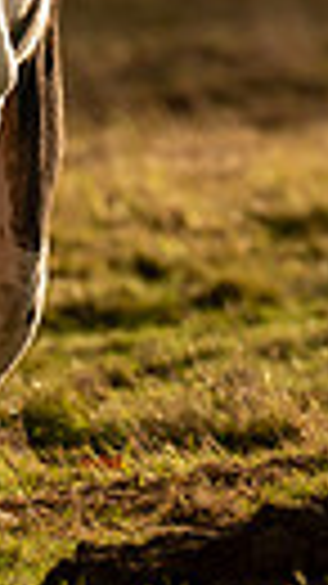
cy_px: -50
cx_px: -631
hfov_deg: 1.3
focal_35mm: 940
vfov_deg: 2.3
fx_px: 14553
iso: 200
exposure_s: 1/3200
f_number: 3.5
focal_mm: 142
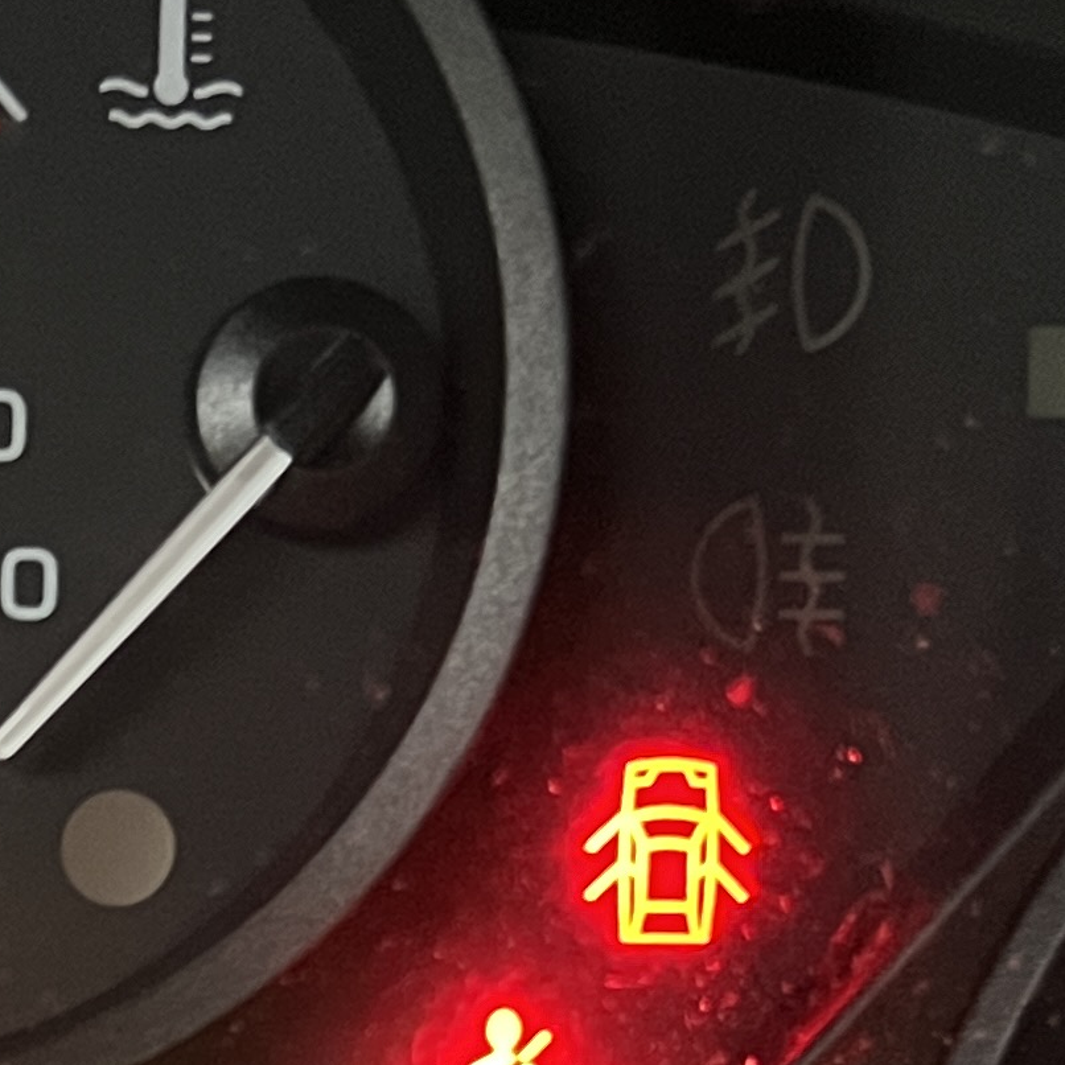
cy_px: 1368
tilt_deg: -33.5
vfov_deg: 14.5
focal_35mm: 115
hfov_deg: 14.3
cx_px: -443
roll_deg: -1.6
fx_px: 4003
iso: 500
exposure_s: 1/37
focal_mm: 5.7
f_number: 1.5
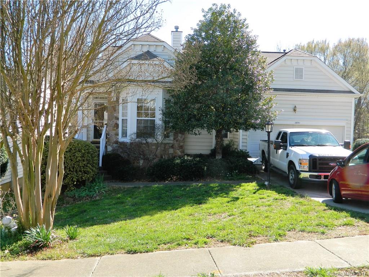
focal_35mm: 35
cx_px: 184
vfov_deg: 40.7
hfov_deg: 52.6
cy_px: 138
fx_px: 373
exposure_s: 1/320
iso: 80
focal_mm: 6.2
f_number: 3.3
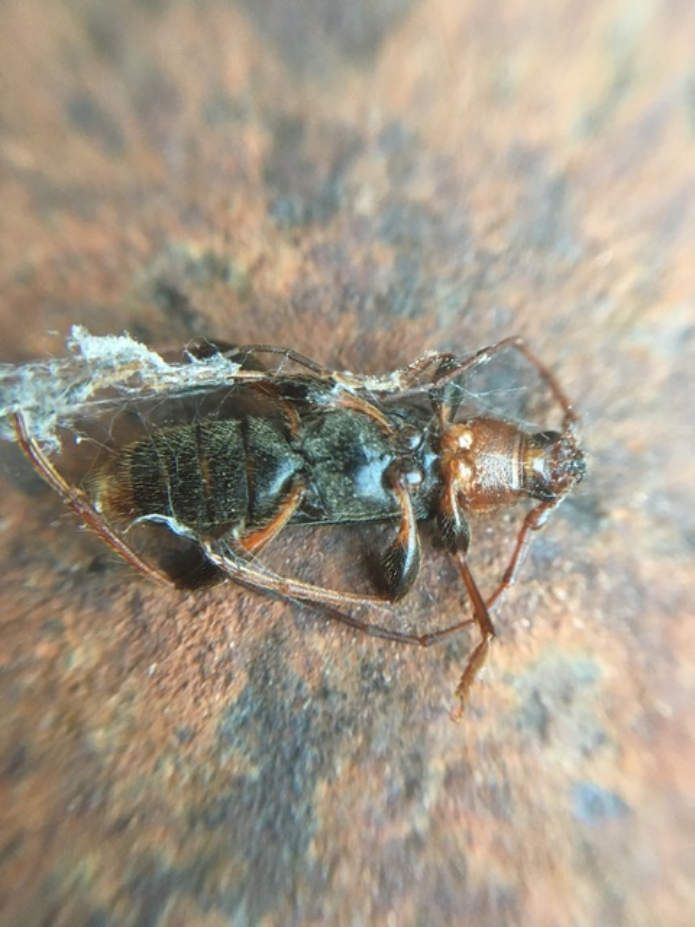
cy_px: 464
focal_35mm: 29
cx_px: 348
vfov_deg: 61.7
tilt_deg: -76.9
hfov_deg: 48.2
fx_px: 776
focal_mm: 4.15
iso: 200
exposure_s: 1/17
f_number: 2.2
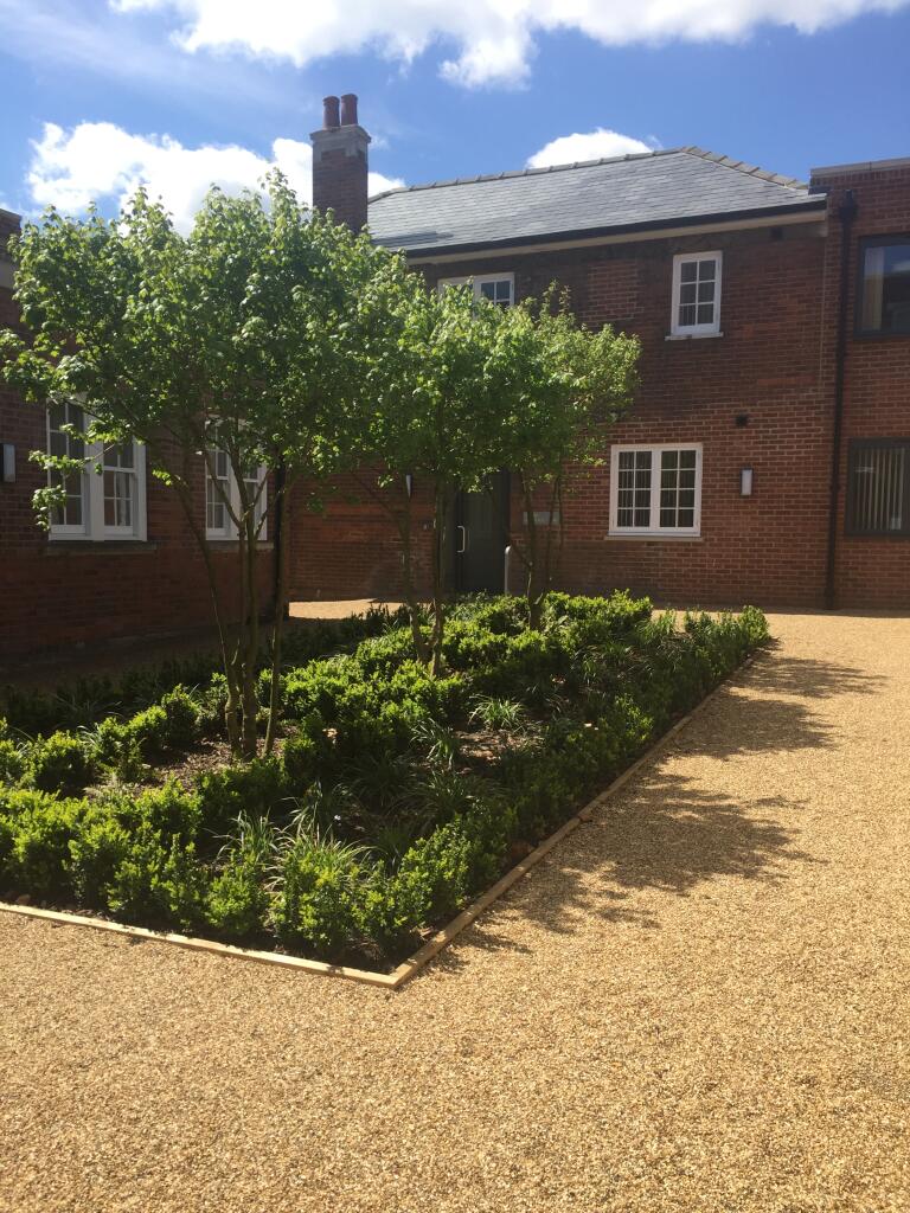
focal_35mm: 29
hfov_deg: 48.2
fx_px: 1016
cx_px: 455
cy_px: 606
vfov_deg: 61.7
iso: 32
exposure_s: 1/1236
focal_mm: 4.15
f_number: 2.2
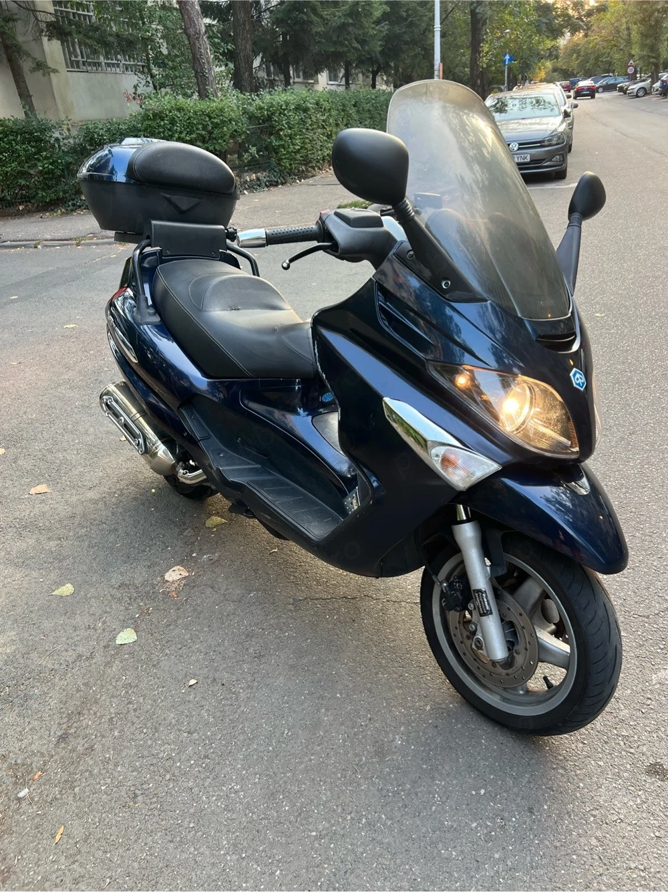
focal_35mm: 26
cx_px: 334
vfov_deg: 67.3
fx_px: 669
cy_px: 446
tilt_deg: -26.8
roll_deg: +4.4
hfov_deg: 53.0
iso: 64
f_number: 1.5
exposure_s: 1/121
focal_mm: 5.7
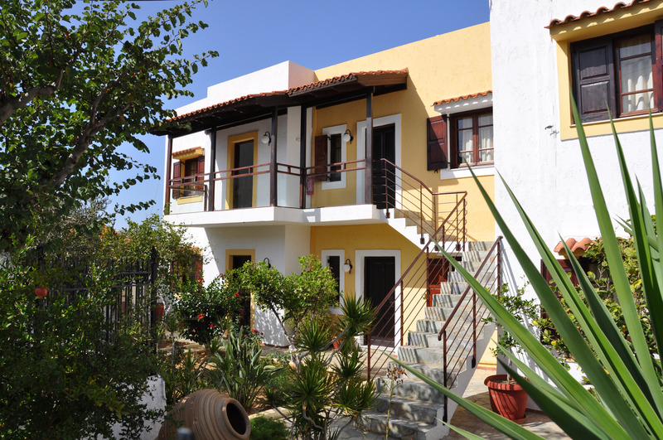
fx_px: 497
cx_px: 332
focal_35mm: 27
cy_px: 220
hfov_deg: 67.5
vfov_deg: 47.8
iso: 200
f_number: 10
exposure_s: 1/400
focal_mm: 18
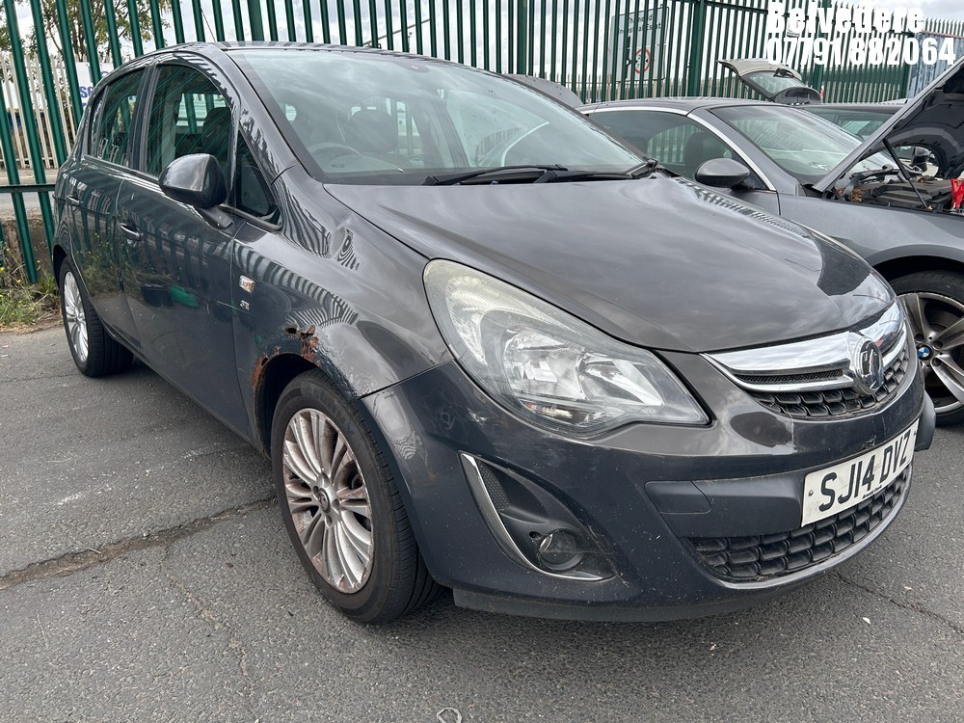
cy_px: 362
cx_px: 482
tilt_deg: -17.2
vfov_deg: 53.1
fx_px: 724
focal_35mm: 26
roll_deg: +0.4
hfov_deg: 67.3
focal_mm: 5.7
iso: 50
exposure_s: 1/1089
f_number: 1.5
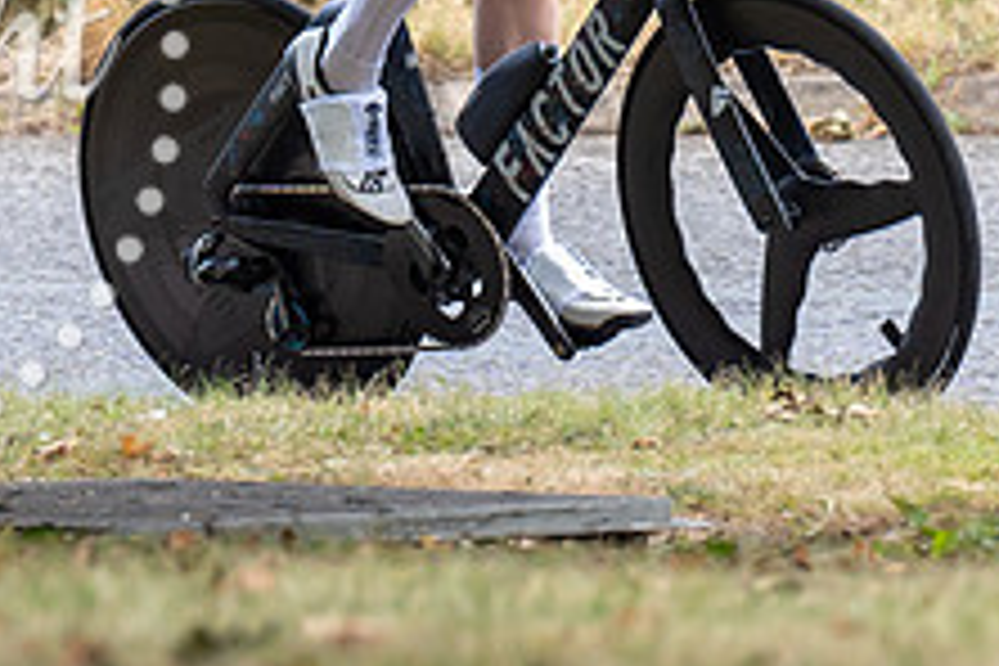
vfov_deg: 1.6
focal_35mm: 857
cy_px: -125
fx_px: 23780
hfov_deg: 2.4
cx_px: 672
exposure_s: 1/1000
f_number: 4
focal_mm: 182
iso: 800
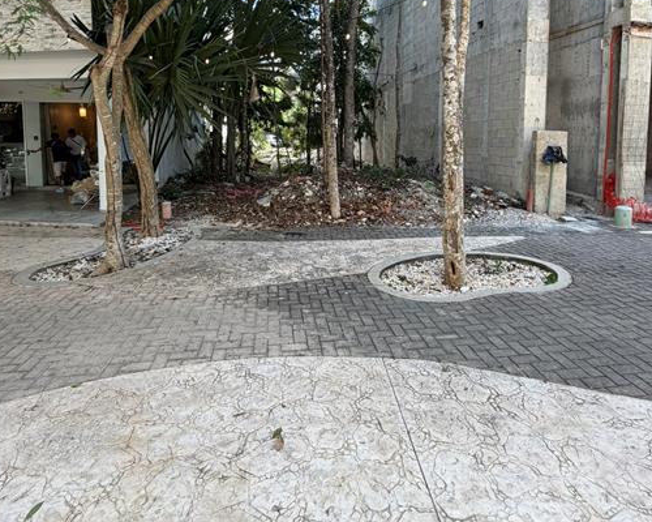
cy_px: 168
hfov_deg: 77.6
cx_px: 321
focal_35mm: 21
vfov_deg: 63.6
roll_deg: +0.2
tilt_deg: -3.5
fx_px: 405
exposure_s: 1/120
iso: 40
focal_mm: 2.22
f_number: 2.2
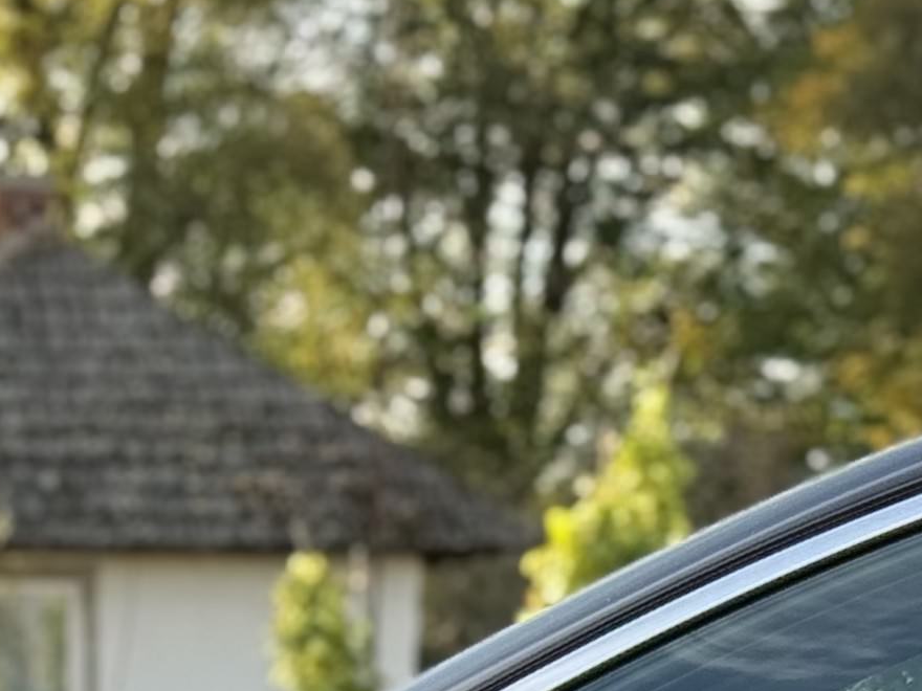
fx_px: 5860
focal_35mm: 220
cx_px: 50
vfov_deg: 6.5
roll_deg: +0.2
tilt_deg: -7.4
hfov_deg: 9.0
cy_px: 1523
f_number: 1.78
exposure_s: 1/422
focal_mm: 6.76
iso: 64
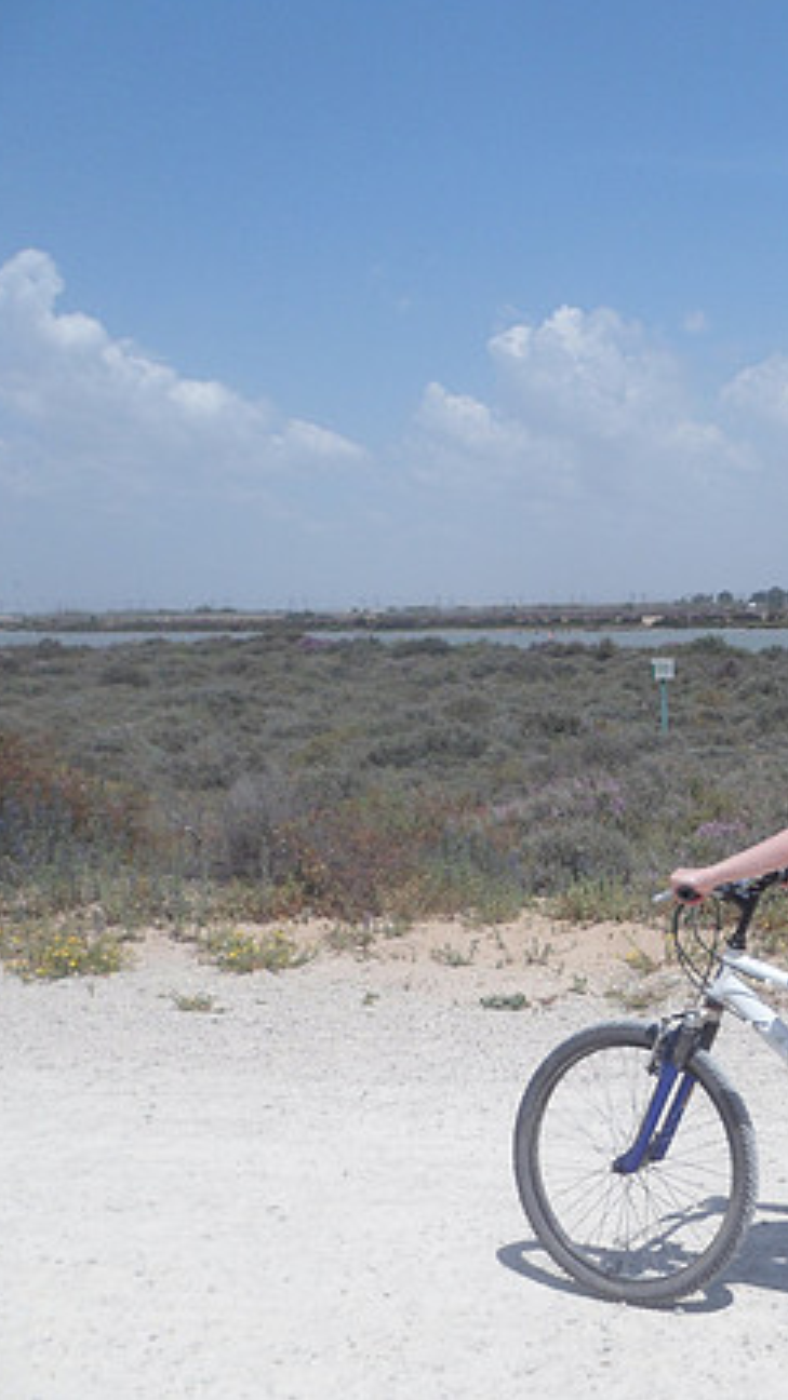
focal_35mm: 38
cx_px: 892
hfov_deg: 28.1
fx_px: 1412
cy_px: 698
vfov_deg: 52.8
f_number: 9.4
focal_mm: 4.9
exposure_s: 1/250
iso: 80
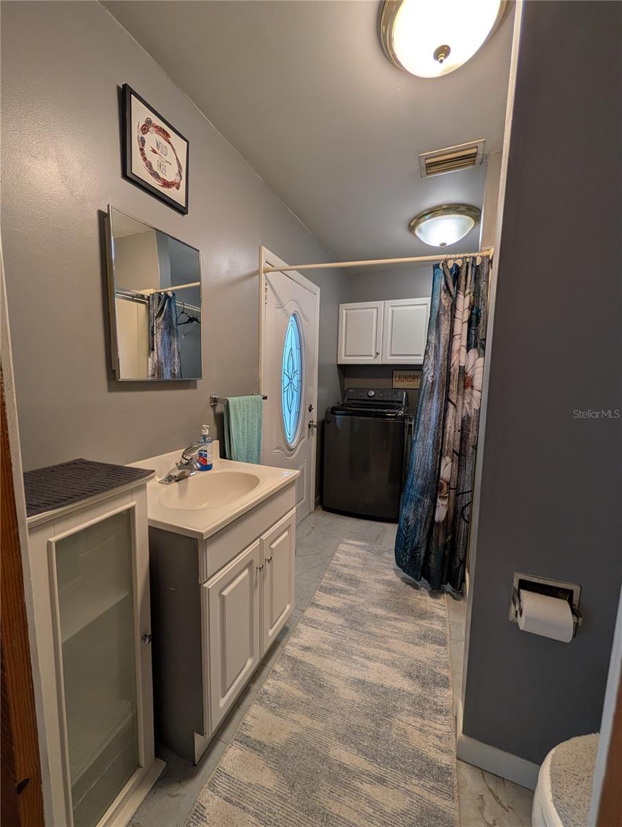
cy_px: 414
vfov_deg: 110.5
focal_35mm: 12
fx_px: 287
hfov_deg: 94.6
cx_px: 311
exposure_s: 1/120
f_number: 1.7
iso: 55
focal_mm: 2.02
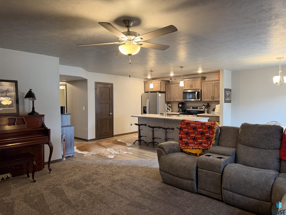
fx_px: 198
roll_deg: +0.0
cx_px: 143
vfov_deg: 56.8
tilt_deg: -2.3
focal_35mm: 24
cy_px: 108
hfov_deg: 71.6
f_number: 1.78
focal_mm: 6.76
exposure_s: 1/60
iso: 250
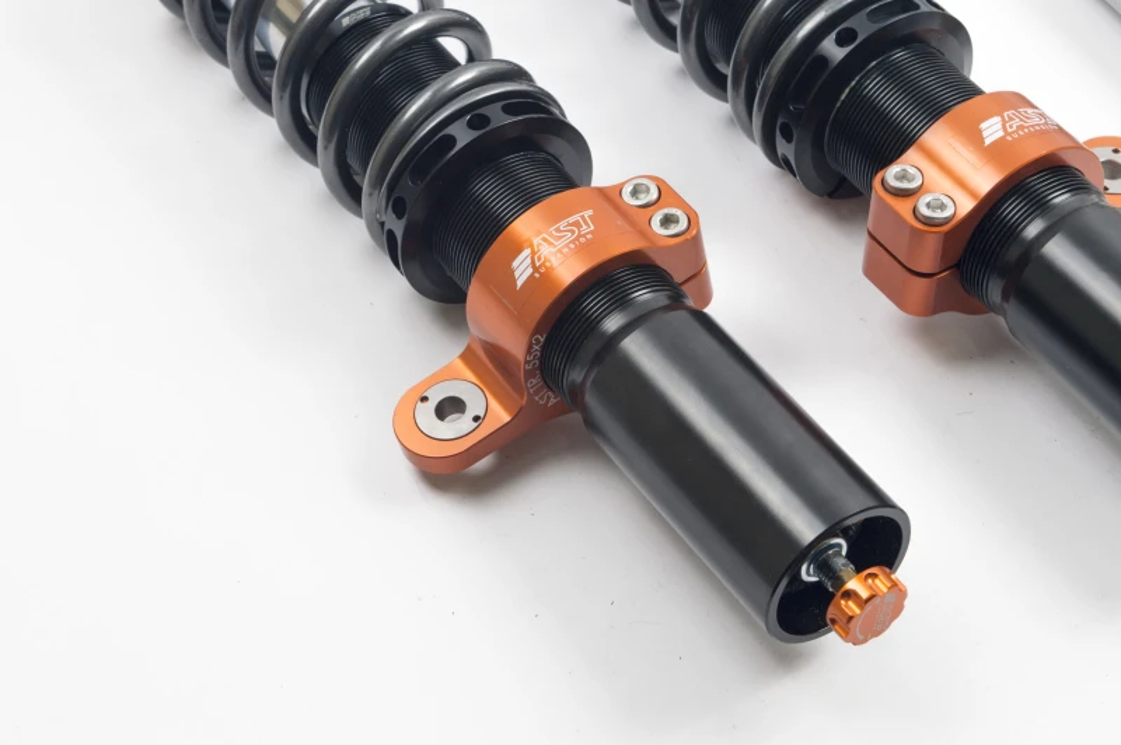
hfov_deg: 24.6
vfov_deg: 16.5
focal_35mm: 82
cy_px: 372
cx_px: 560
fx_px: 2567
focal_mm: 55
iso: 100
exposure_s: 1/15
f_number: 9
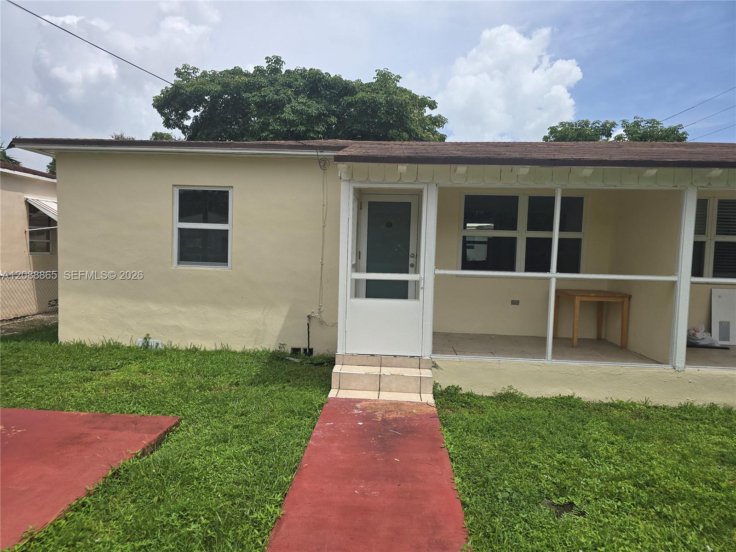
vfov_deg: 58.9
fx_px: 489
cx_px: 368
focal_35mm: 23
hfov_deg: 73.9
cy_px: 276
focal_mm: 6.3
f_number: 1.7
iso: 12
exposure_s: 1/1167
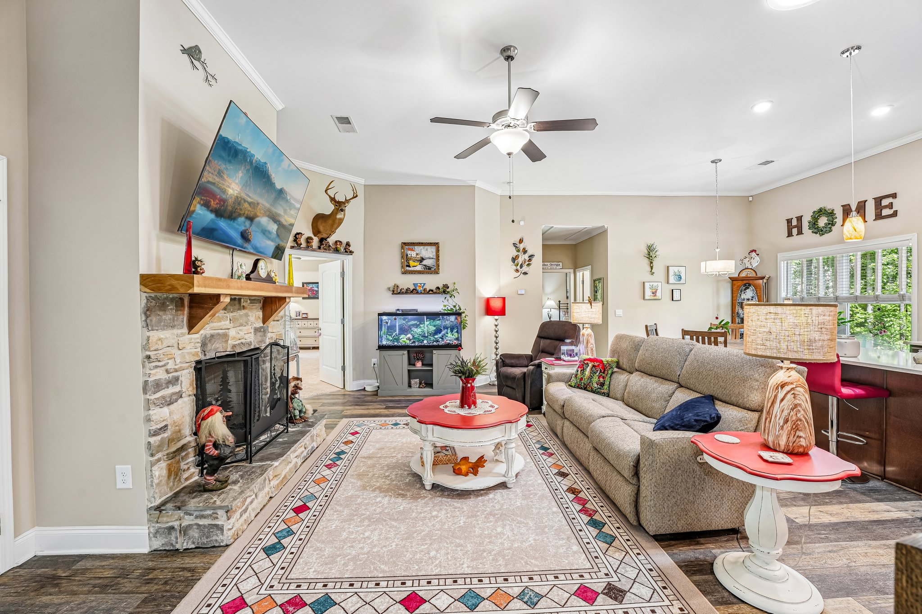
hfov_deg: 104.3
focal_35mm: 14
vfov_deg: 81.2
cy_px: 307
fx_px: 359
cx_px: 461
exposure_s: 1/5
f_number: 8
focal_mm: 14
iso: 320
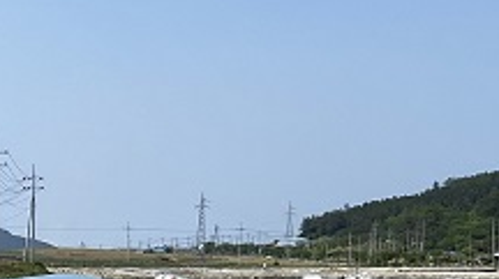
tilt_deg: +3.5
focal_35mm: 106
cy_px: 156
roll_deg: -0.1
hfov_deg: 18.4
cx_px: 694
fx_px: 1401
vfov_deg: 11.4
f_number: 1.8
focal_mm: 4.25
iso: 32
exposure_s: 1/3984
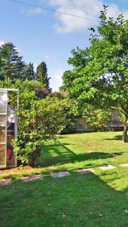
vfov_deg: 66.0
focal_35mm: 29
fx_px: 175
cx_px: 148
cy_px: 106
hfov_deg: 33.7
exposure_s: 1/200
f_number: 18
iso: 400
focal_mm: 10
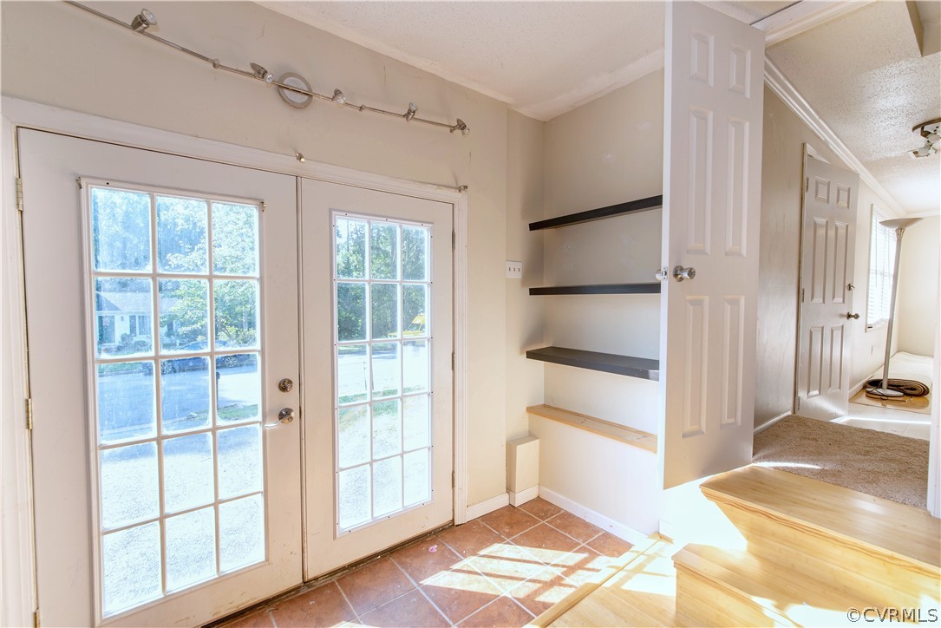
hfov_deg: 100.4
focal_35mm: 15
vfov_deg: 77.4
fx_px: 392
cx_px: 470
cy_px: 314
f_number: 7.1
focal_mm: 15
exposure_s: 1/40
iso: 250
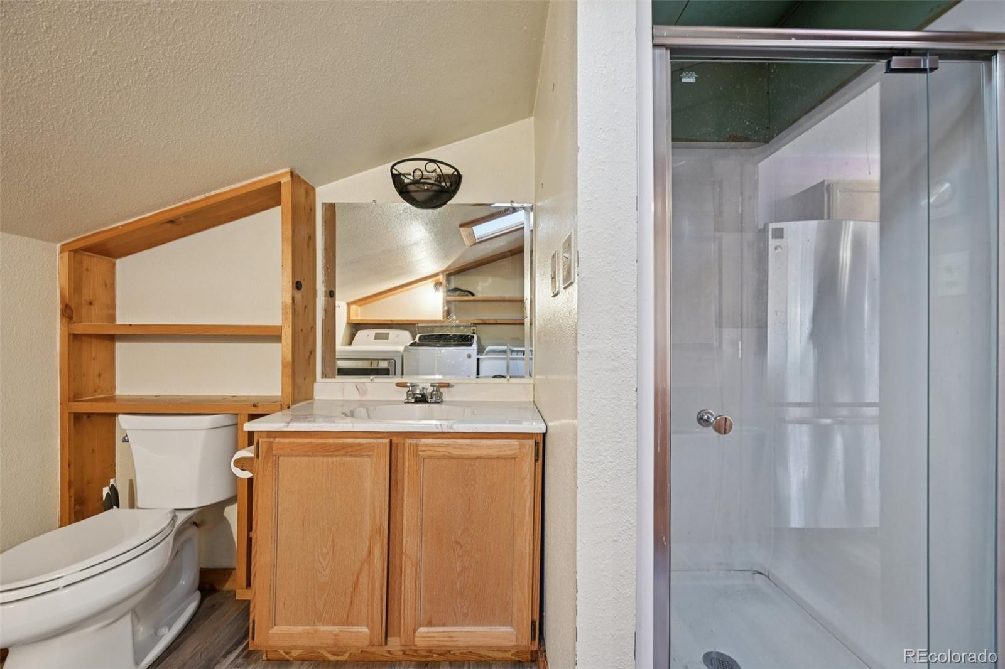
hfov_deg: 104.3
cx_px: 502
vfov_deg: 81.2
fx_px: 391
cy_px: 334
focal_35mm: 14
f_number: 8
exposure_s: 1/3.33
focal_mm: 14
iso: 400
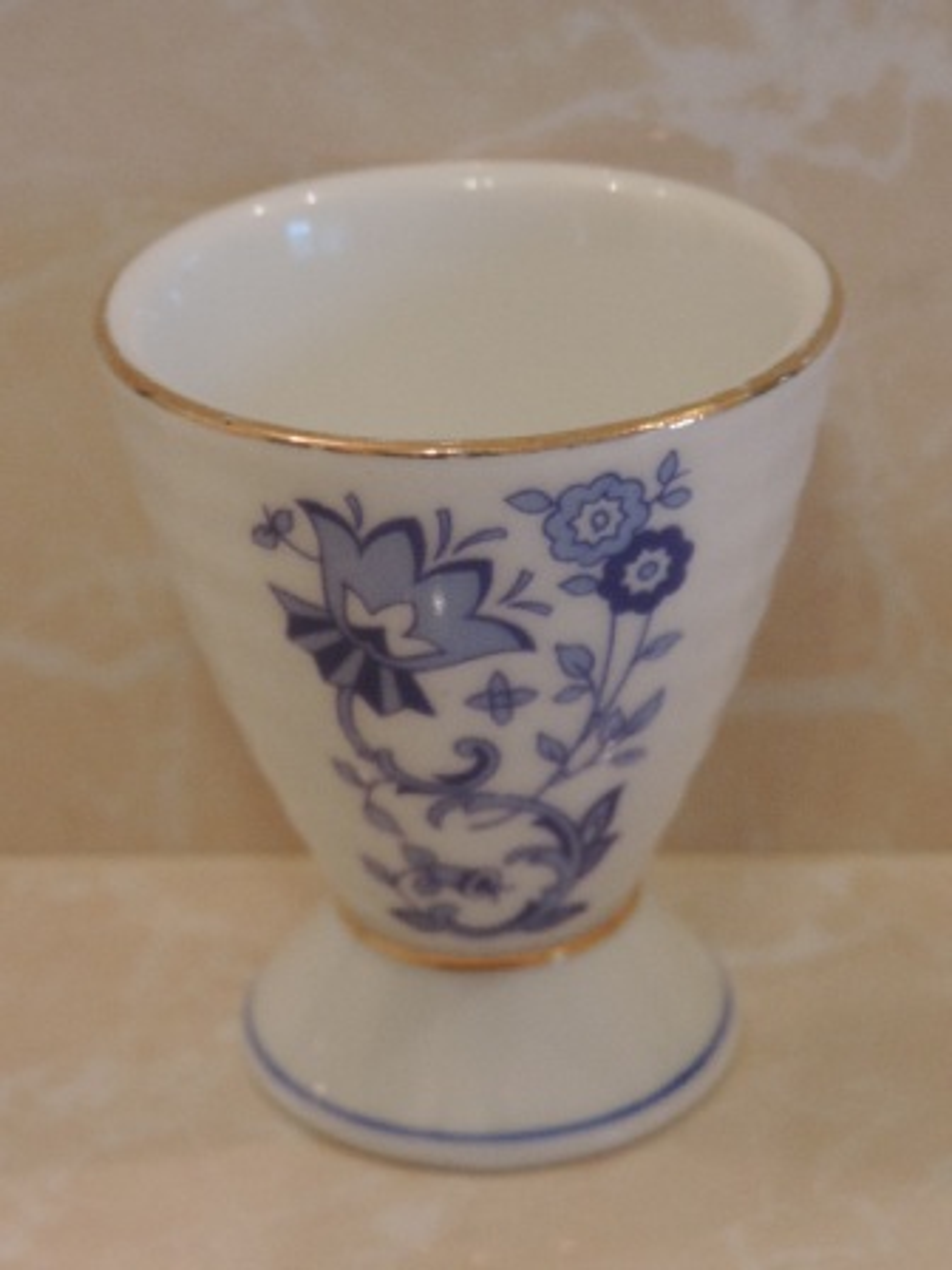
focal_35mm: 100
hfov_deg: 14.8
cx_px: 476
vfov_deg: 19.6
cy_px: 635
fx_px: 3667
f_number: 4.1
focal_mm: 17.8
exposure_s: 1/30
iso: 400
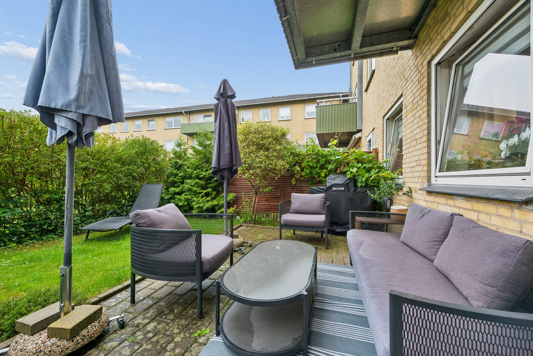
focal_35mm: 14
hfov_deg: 104.3
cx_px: 266
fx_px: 207
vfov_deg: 81.2
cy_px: 178
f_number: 10
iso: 320
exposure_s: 1/25
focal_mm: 14
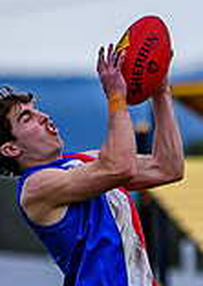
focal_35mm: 2663
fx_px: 21549
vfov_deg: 0.8
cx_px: 216
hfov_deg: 0.5
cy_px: 349
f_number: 2.8
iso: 125
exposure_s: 1/2000
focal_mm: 200
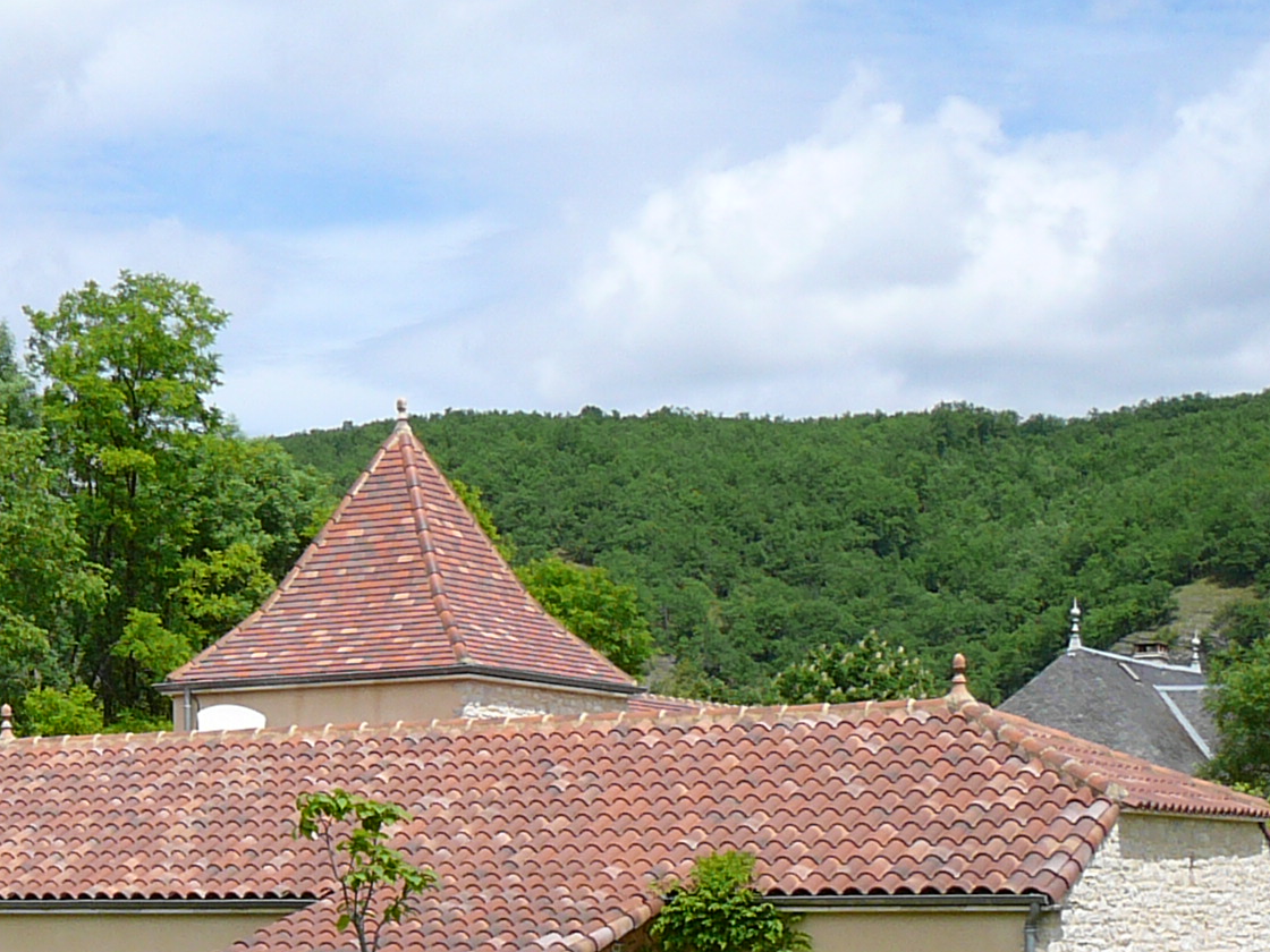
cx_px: 144
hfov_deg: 23.8
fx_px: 2935
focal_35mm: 80
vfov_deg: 18.0
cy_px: 933
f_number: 5
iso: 80
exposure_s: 1/500
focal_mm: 5.2
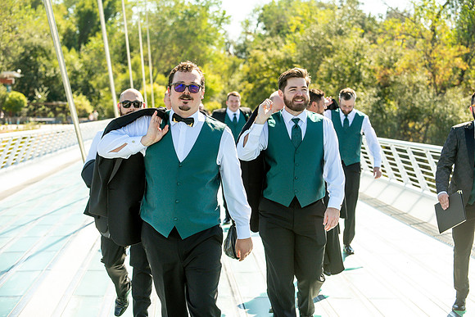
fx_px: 1082
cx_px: 238
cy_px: 158
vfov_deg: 16.7
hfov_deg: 24.8
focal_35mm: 82
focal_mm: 82
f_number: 5.6
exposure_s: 1/1000
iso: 400
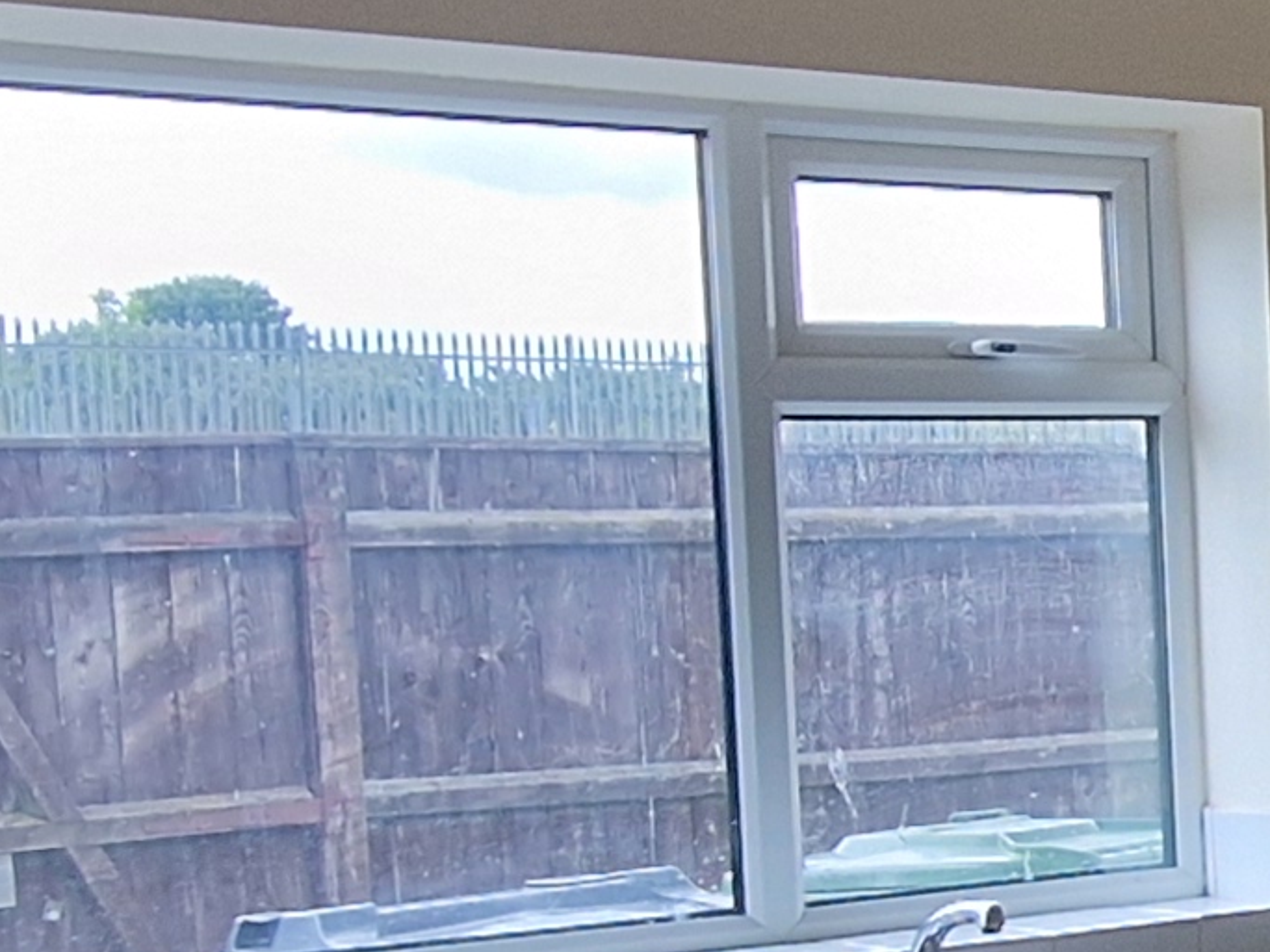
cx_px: 1775
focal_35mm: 76
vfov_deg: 19.1
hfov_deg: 22.2
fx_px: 2788
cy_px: 846
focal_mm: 2.2
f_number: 2.2
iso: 64
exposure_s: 1/50
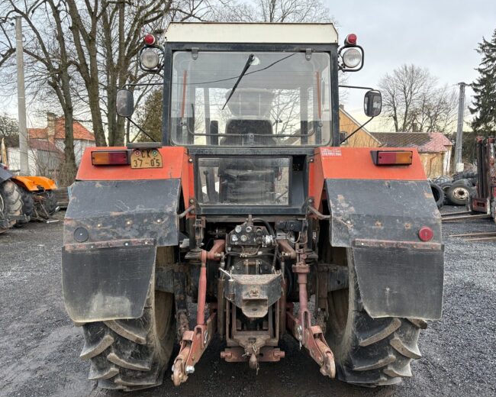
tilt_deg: -5.8
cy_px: 211
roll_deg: -0.3
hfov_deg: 58.8
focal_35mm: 30
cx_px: 244
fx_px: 440
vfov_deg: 48.5
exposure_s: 1/89
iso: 125
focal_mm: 5.96
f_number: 1.6
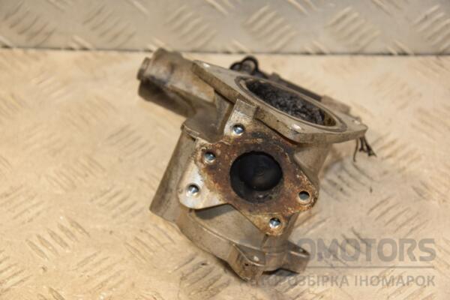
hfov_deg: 20.6
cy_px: 150
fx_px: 1237
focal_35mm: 99
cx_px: 225
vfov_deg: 13.8
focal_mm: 66
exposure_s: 1/200
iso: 800
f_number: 5.3
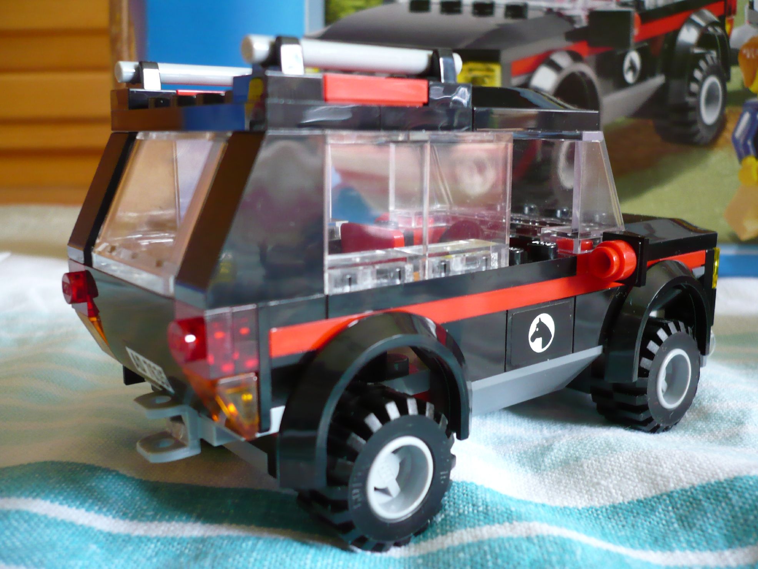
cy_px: 284
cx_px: 379
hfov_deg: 52.6
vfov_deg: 40.7
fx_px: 766
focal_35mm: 35
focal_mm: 5.8
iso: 200
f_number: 2.8
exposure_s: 1/30
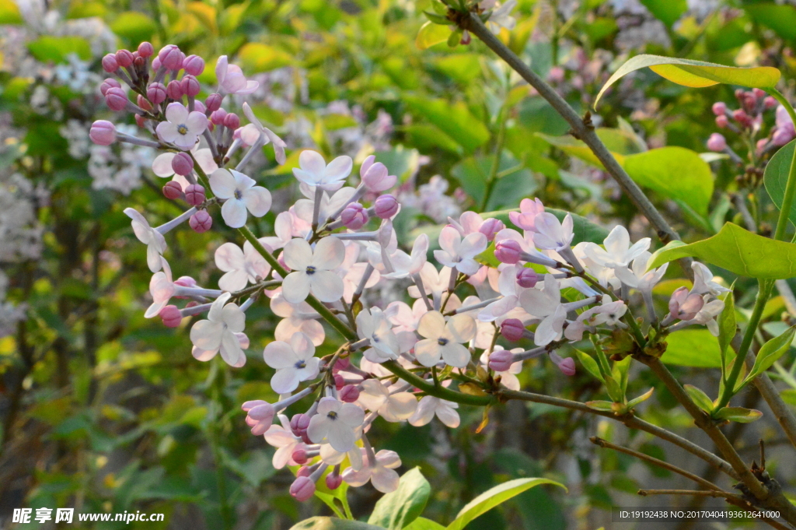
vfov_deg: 10.7
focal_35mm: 128
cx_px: 398
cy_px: 265
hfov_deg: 16.1
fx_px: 2817
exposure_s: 1/250
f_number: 25
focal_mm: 85
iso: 5000
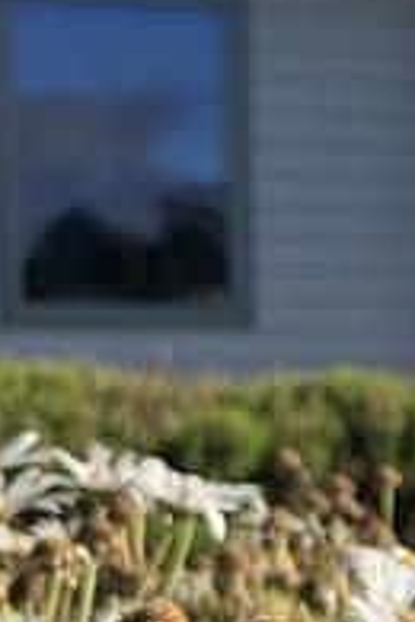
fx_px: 1487
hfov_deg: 14.5
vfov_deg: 23.0
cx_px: 677
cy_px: 569
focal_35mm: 86
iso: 50
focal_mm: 5.1
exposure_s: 1/2179
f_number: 1.6
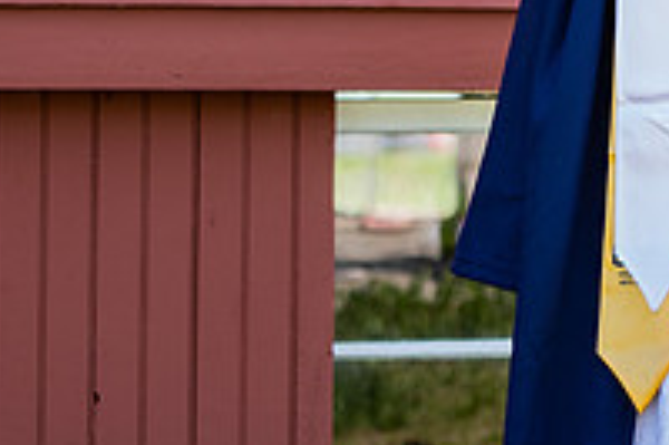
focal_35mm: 403
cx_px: 612
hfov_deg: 5.1
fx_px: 7483
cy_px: -107
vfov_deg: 3.4
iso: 100
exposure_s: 1/200
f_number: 2.8
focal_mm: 80
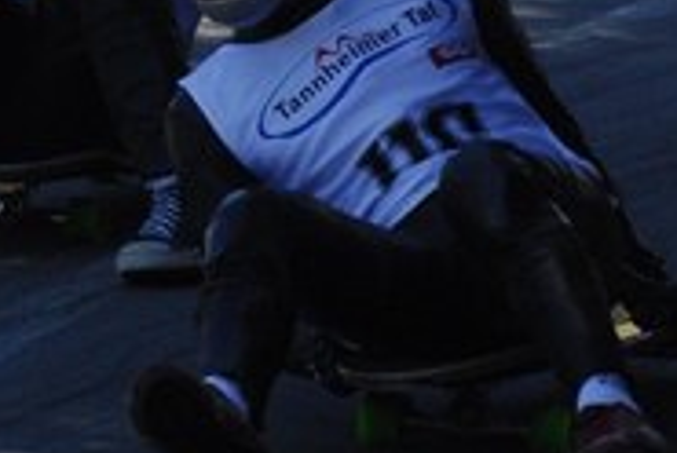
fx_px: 8024
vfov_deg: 3.2
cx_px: 172
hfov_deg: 4.8
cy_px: -55
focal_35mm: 426
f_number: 7.1
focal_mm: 80
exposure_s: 1/640
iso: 320
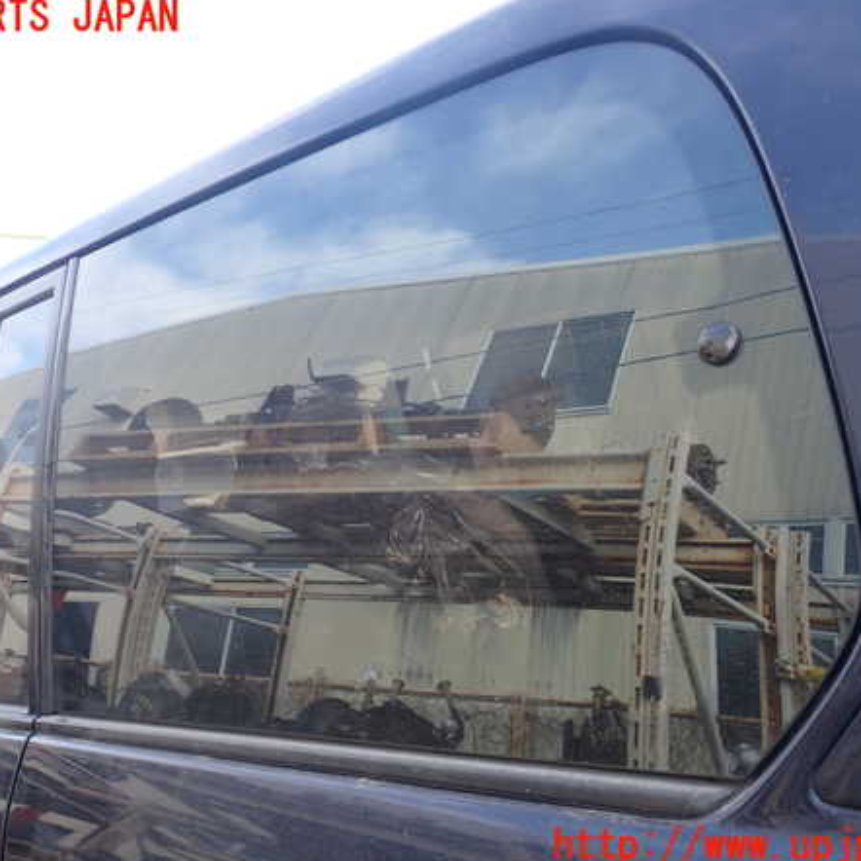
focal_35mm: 36
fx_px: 1013
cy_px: 432
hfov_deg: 46.0
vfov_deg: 46.0
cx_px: 409
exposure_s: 1/100
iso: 100
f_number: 3.2
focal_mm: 5.4
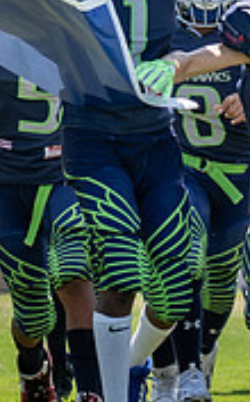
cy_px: 247
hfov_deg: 2.3
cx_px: 100
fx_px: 6283
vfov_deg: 3.7
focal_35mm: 574
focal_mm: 76
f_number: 2.8
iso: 100
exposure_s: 1/1250
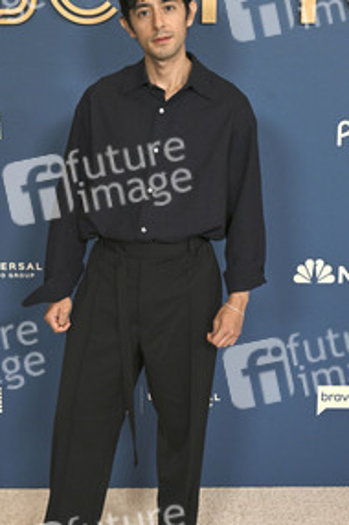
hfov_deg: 21.5
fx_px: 918
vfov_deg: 31.9
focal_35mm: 63
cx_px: 151
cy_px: 274
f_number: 5.6
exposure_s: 1/320
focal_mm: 45
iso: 2000
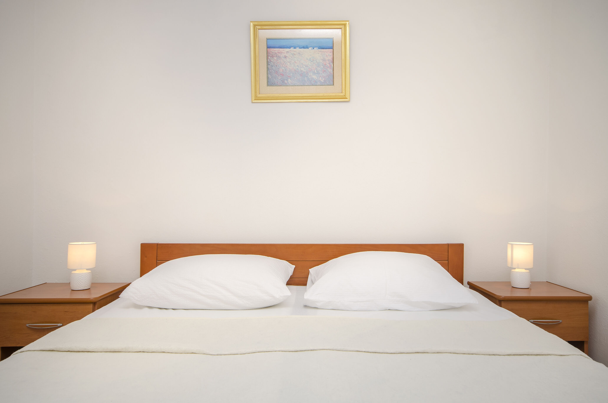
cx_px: 304
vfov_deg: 50.2
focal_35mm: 26
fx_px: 430
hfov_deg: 70.5
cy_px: 202
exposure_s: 1/40
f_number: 7.1
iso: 100
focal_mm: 17
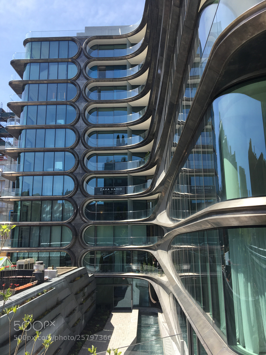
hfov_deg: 48.2
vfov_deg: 61.7
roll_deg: +0.3
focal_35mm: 29
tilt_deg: +13.4
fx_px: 297
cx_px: 133
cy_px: 178
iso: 25
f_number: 2.2
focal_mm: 4.15
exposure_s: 1/712
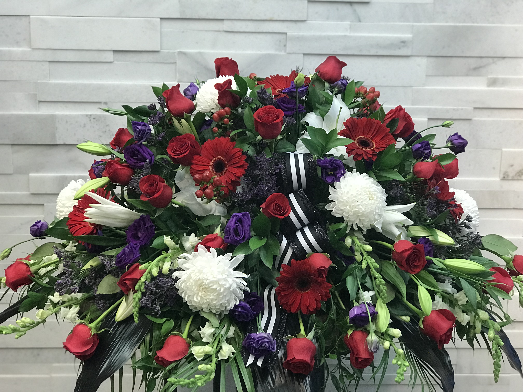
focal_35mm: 57
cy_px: 196
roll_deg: -0.6
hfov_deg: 33.8
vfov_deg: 25.7
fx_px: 861
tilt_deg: -14.5
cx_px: 262
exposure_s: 1/60
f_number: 2.8
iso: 100
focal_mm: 6.6
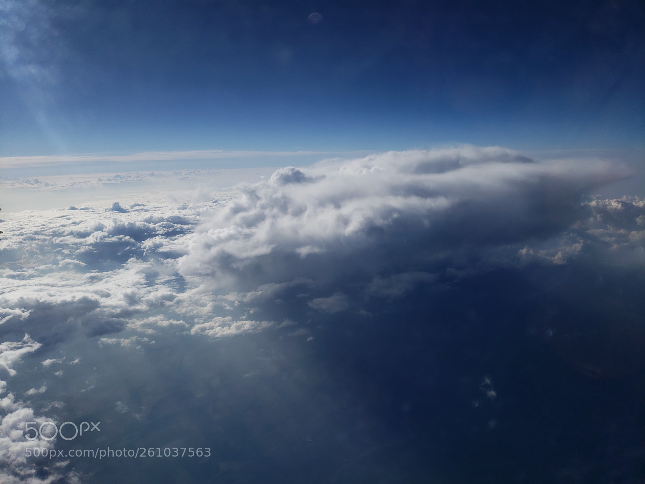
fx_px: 484
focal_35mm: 26
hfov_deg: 67.3
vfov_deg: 53.1
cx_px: 322
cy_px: 242
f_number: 1.5
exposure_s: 1/9634
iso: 50
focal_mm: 4.3
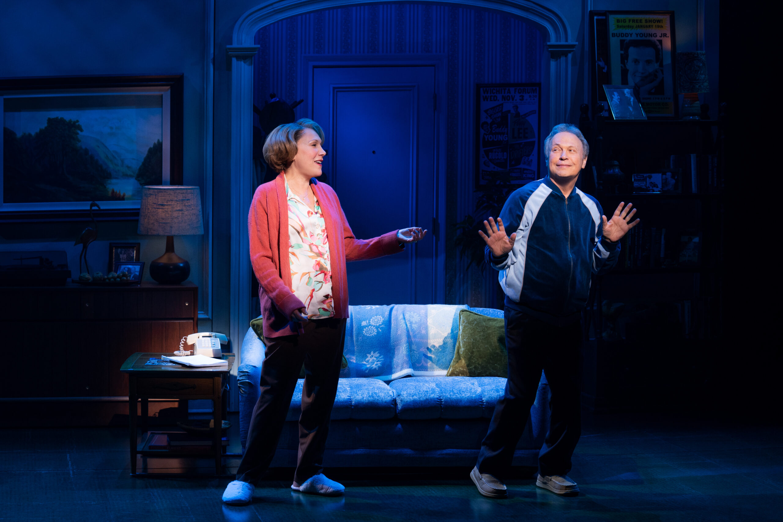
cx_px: 392
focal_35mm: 70
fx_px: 1522
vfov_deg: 19.5
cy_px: 261
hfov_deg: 28.8
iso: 1600
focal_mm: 70
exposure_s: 1/400
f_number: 4.5
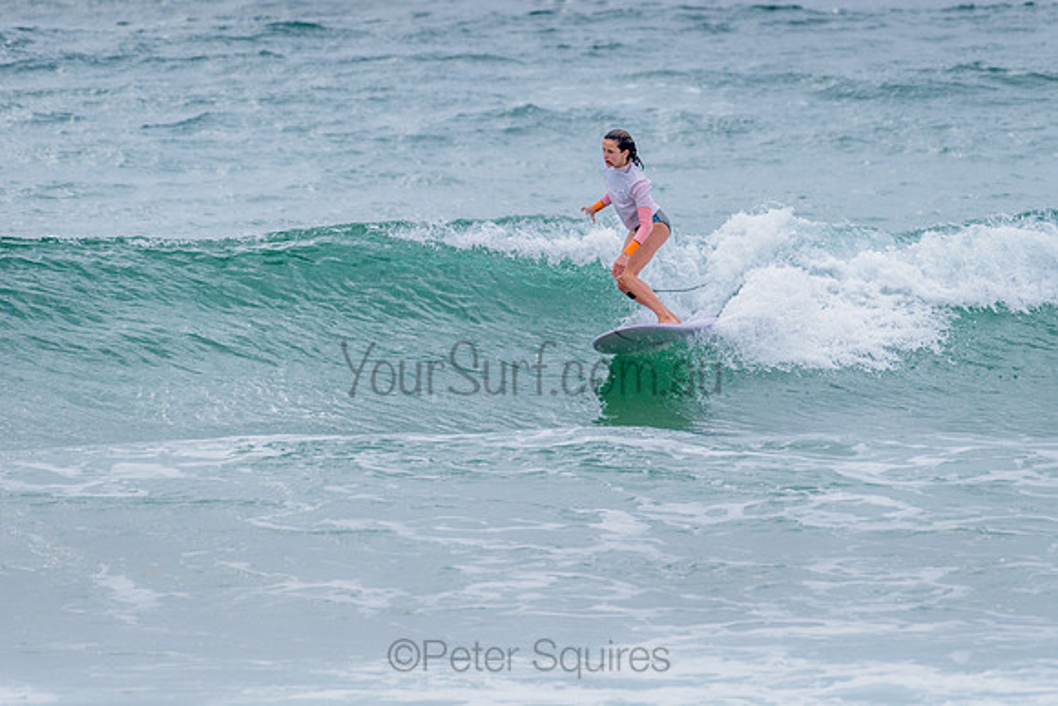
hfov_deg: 3.4
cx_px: 649
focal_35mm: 613
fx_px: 18020
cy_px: 273
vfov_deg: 2.2
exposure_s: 1/2000
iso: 900
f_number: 5.6
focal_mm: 500
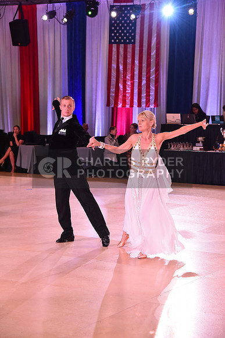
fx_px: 796
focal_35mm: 85
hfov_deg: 16.1
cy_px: 169
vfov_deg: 23.9
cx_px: 112
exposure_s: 1/250
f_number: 6.3
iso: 2500
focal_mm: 85
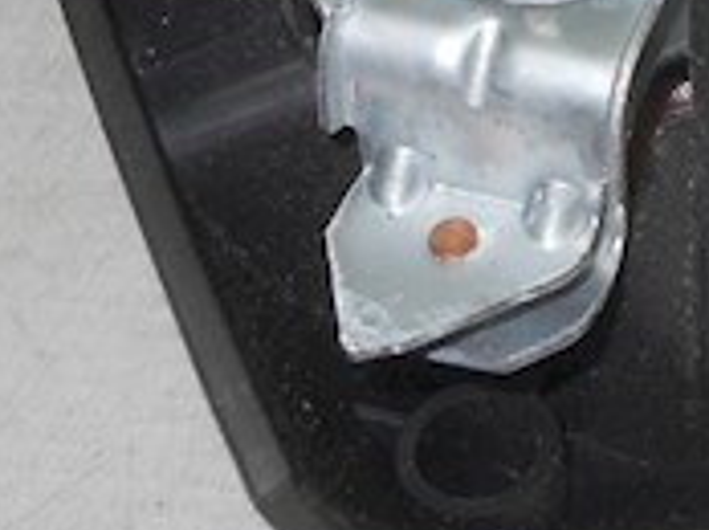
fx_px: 3088
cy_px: -322
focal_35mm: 151
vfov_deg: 9.5
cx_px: 925
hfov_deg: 12.7
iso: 80
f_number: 5.5
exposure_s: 1/40
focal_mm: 6.72
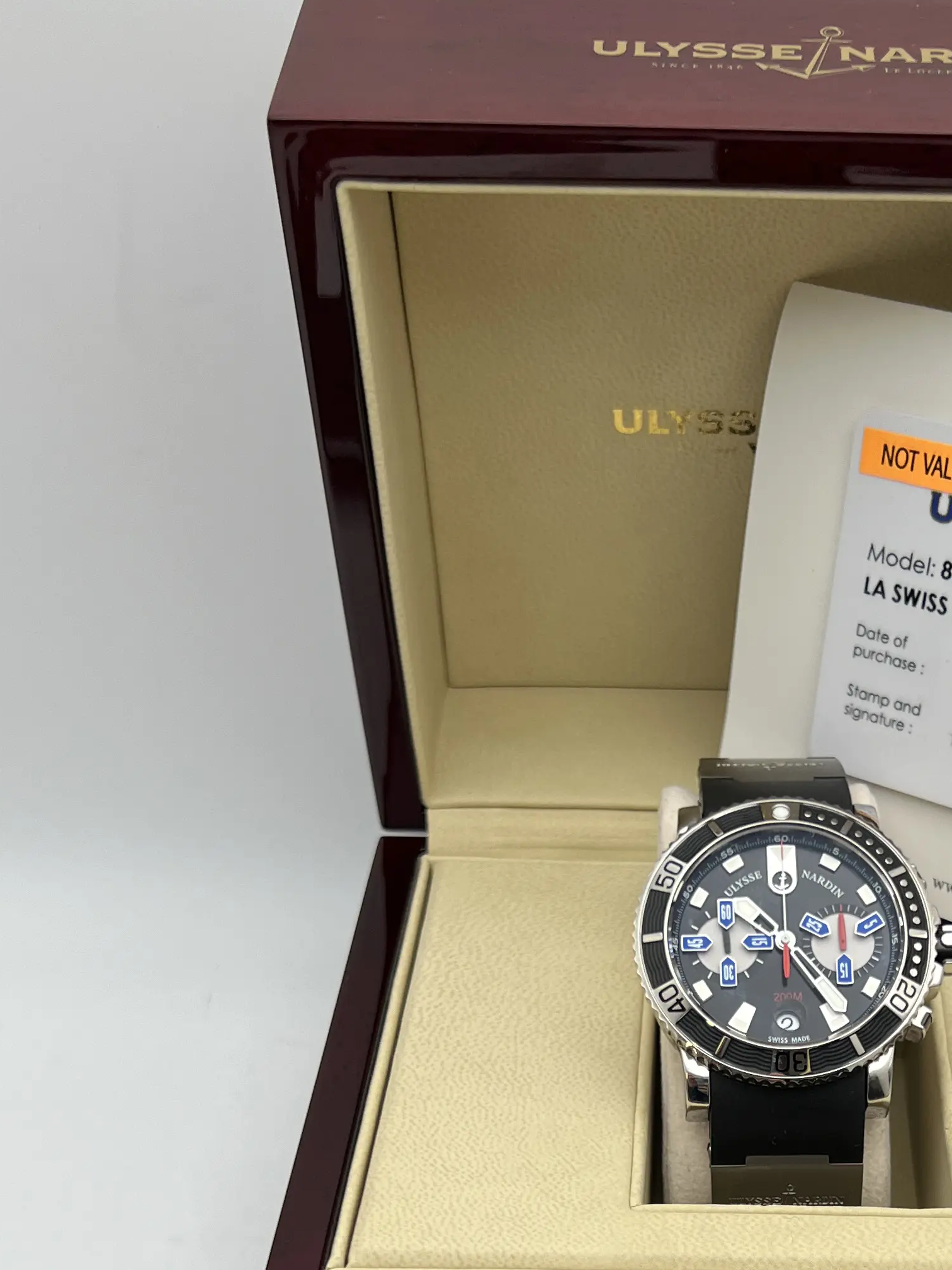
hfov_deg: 27.5
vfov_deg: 34.4
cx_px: 742
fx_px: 1907
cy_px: 1181
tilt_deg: -40.3
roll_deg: -1.9
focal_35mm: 52
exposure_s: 1/443
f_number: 1.5
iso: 50
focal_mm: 5.7
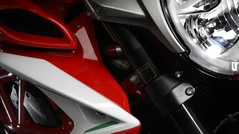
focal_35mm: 197
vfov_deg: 6.2
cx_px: 118
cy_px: 37
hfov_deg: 10.9
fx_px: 1248
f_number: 22
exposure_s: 1/40
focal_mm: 92
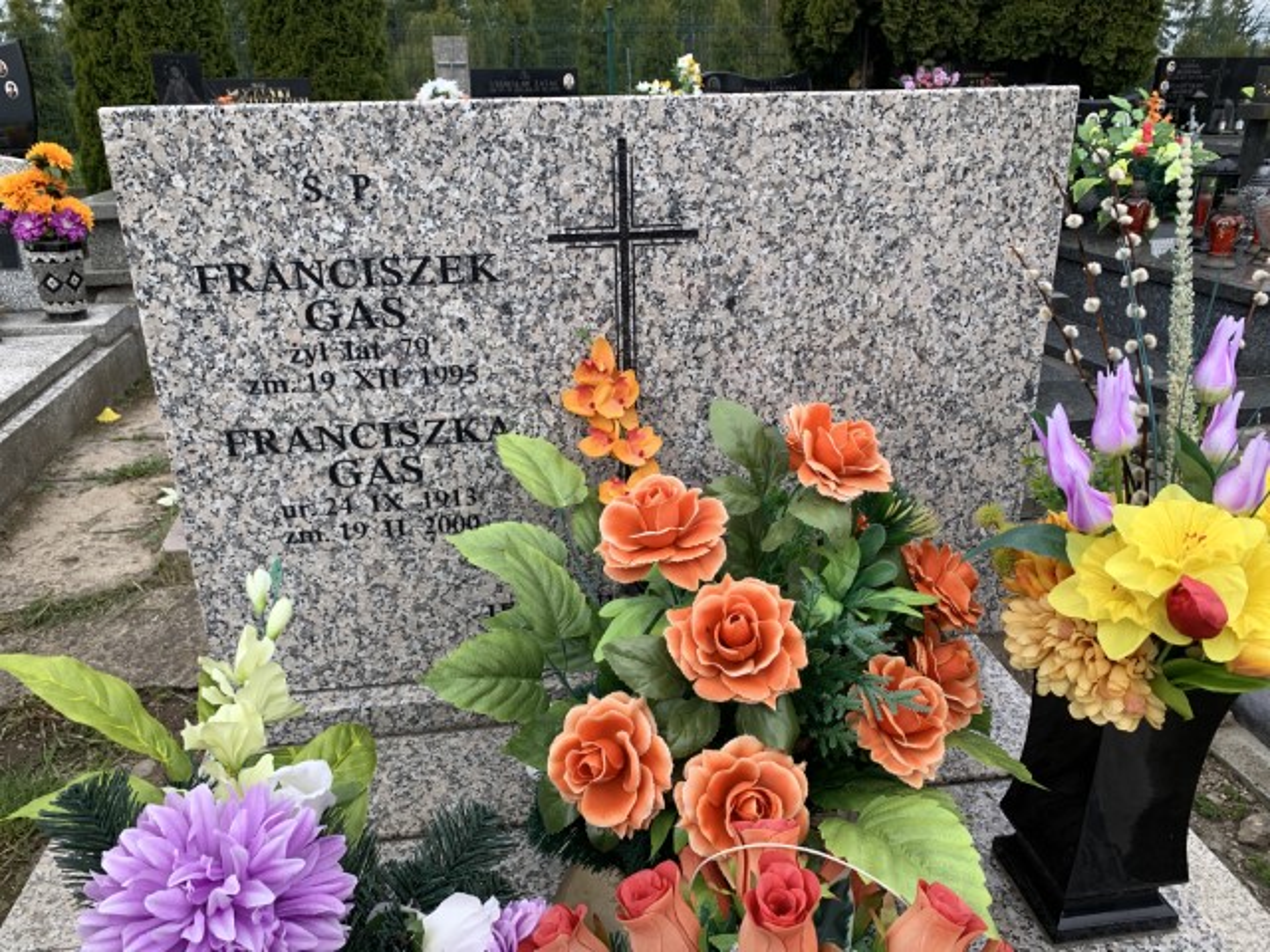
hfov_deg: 67.3
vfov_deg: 53.1
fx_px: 954
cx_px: 635
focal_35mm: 26
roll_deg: +1.0
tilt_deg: -22.0
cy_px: 476
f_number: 1.8
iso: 25
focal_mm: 4.25
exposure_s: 1/1163
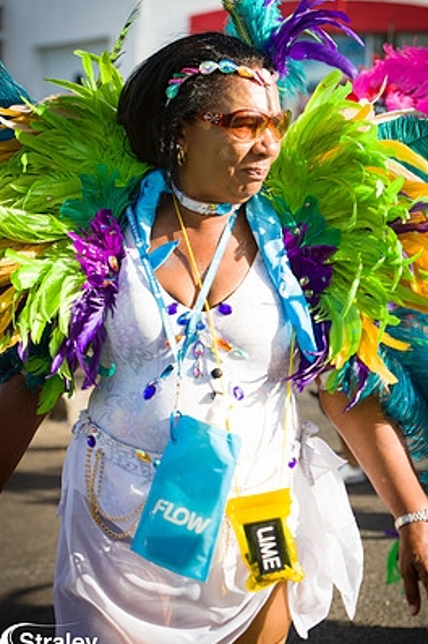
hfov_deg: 13.4
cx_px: 228
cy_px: 315
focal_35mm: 102
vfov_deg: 20.0
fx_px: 1822
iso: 100
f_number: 5.6
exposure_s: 1/200
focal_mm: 90
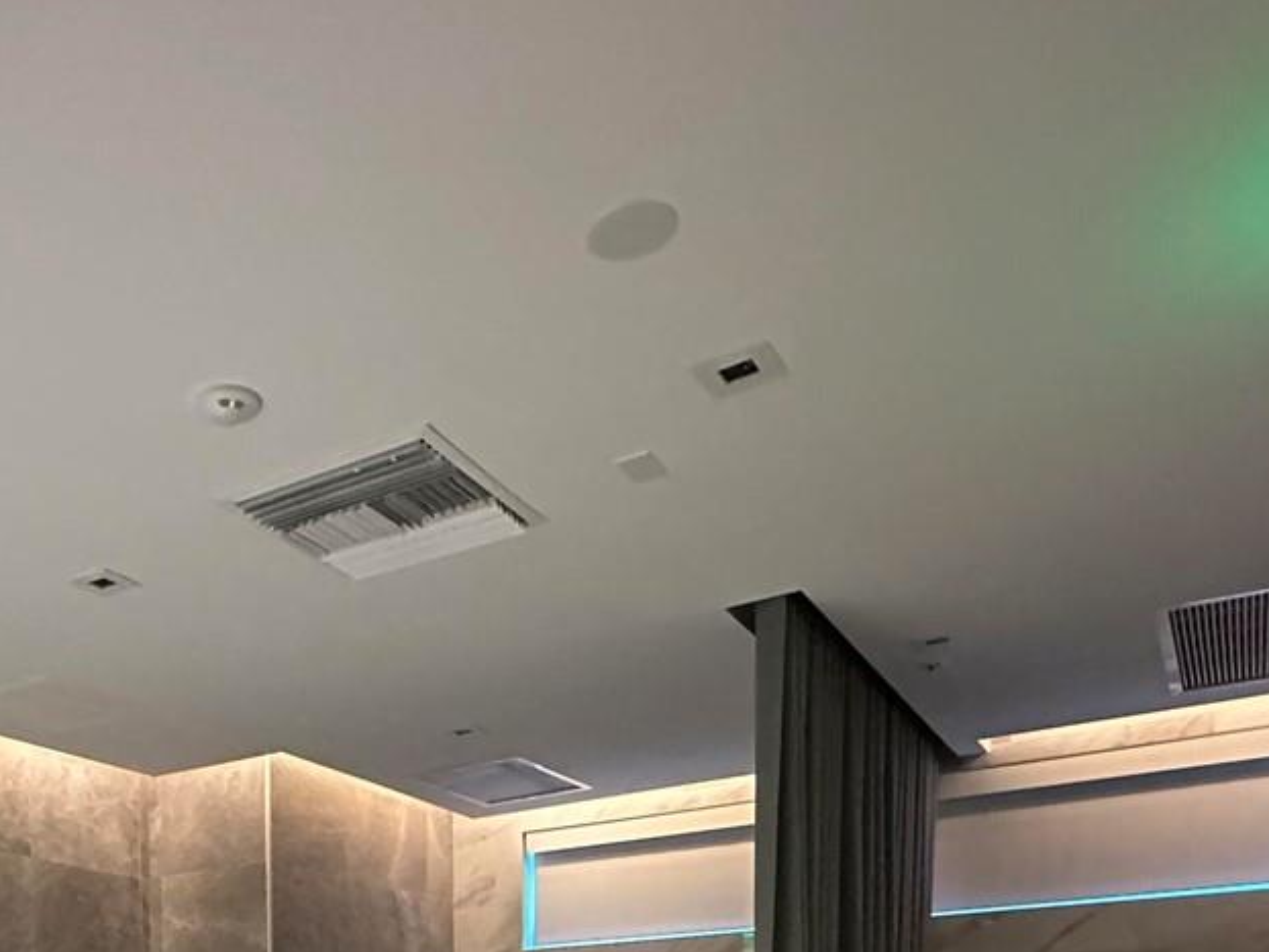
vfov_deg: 32.5
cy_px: 1152
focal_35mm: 36
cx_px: 290
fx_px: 1320
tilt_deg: -3.0
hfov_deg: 48.9
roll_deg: +0.4
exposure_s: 1/40
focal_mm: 2.22
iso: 1250
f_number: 2.2
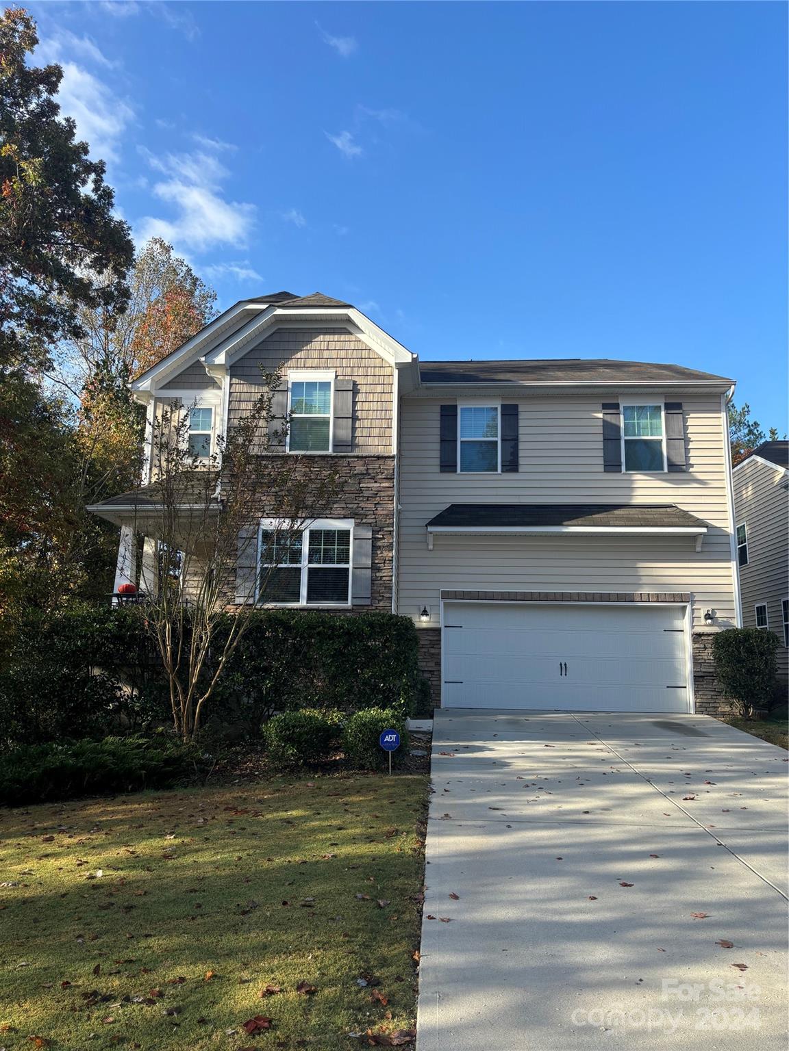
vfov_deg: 67.3
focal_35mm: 26
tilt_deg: +11.9
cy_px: 526
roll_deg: -1.2
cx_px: 394
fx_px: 790
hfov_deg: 53.1
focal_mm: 5.96
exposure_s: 1/1027
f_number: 1.6
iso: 50
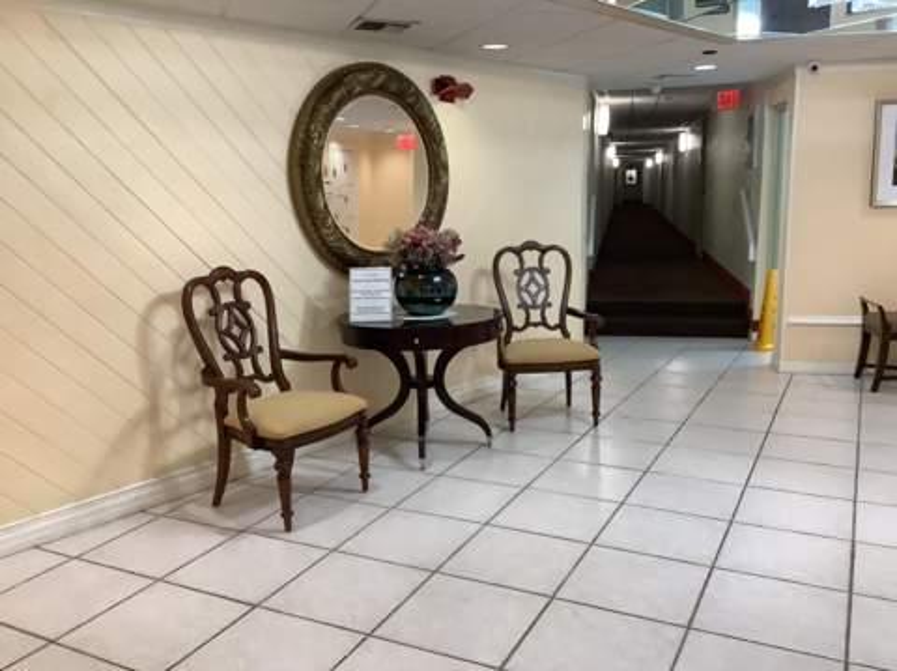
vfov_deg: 45.4
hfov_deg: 58.4
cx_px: 448
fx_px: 802
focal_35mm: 31
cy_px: 336
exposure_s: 1/60
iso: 250
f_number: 2.4
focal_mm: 3.3
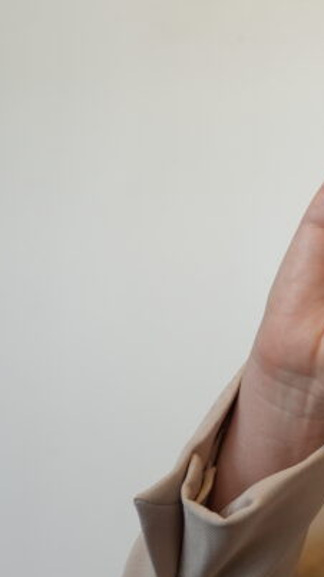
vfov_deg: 24.1
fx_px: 1345
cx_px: 654
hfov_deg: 12.1
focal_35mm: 88
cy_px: 225
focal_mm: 22
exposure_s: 1/160
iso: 500
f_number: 4
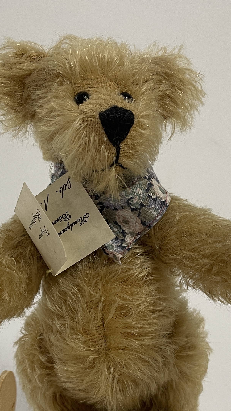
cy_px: 266
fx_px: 555
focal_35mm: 51
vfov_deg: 40.2
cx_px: 88
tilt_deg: -13.9
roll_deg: -0.4
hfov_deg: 23.4
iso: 80
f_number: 1.6
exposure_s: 1/50
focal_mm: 5.1
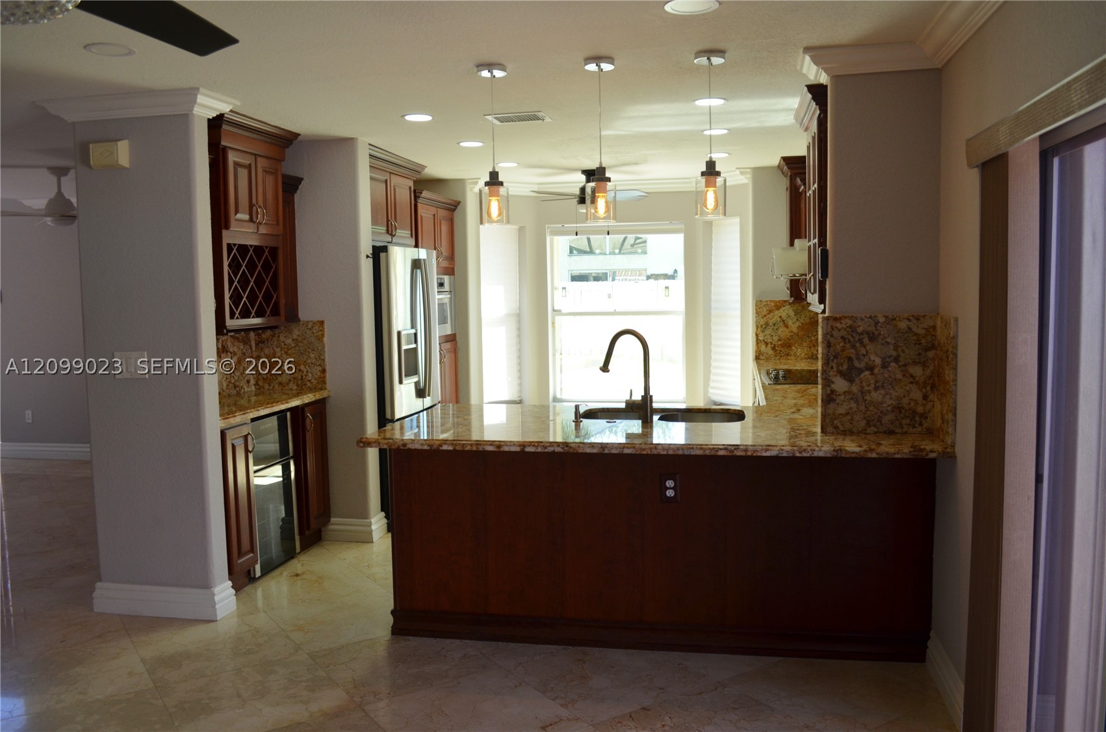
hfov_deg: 62.0
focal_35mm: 30
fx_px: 920
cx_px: 553
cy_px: 366
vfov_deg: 43.4
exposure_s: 1/125
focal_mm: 20
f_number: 5.6
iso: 360
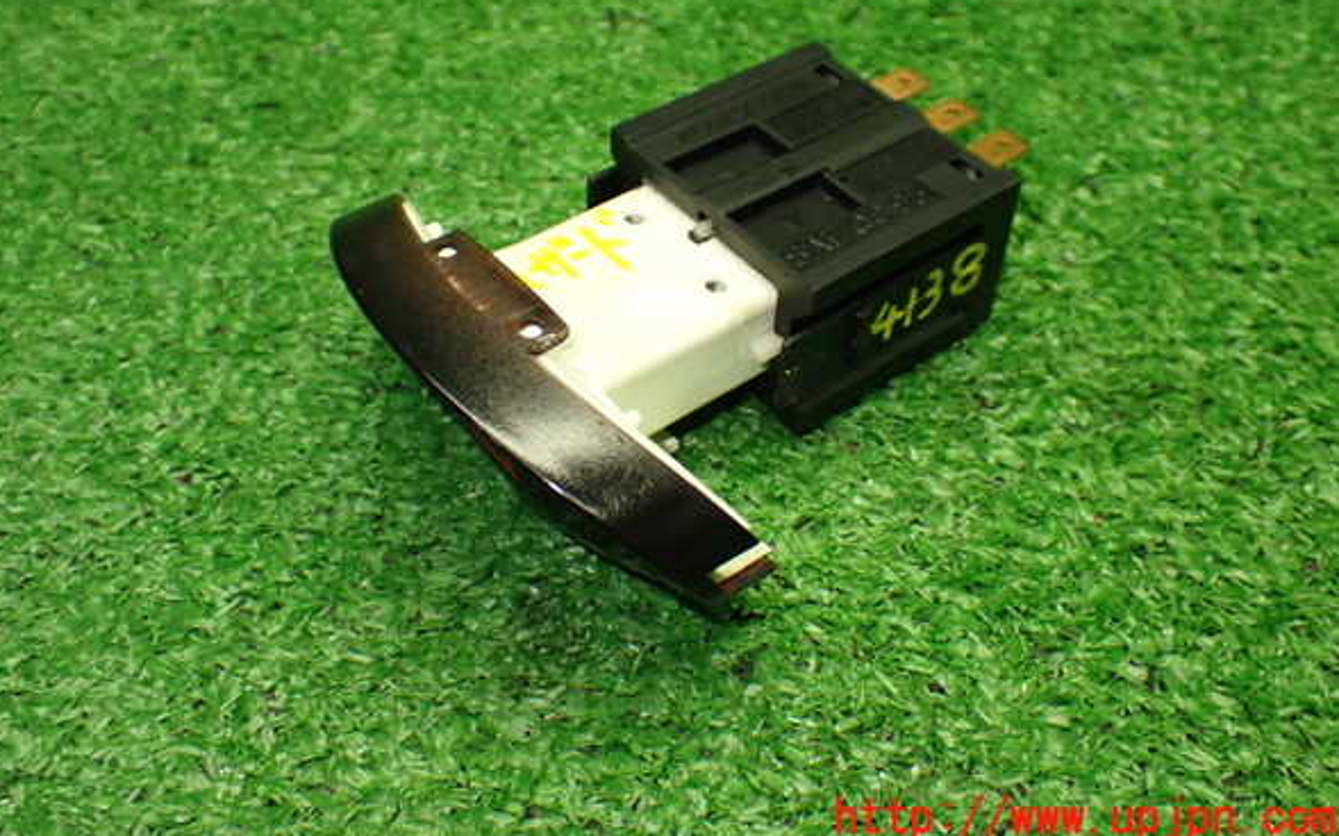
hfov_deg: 48.2
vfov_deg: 31.2
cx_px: 666
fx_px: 1496
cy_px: 336
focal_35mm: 41
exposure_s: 1/160
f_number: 2.7
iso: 800
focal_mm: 6.83
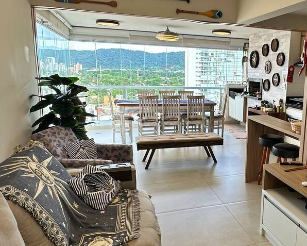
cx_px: 236
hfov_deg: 51.5
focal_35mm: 33
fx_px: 300
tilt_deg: -11.5
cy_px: 128
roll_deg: -1.3
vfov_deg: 44.5
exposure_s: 1/157
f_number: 2.2
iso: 40
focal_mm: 2.22
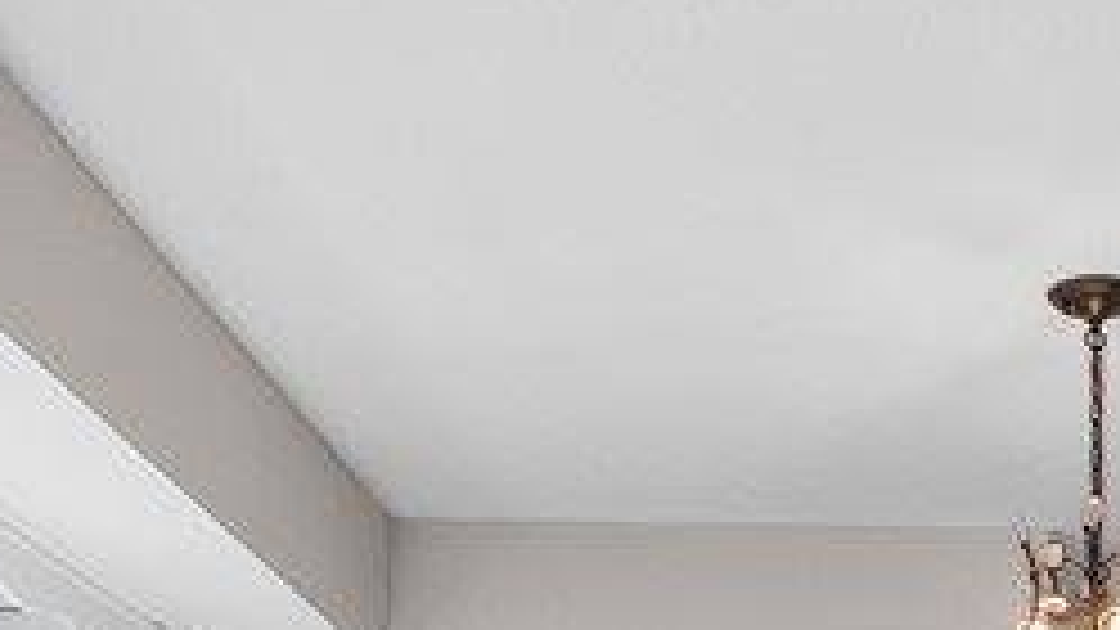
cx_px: 1073
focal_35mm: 73
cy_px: 1210
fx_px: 2168
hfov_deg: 27.6
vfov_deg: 14.2
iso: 800
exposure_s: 1/10
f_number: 11
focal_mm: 16
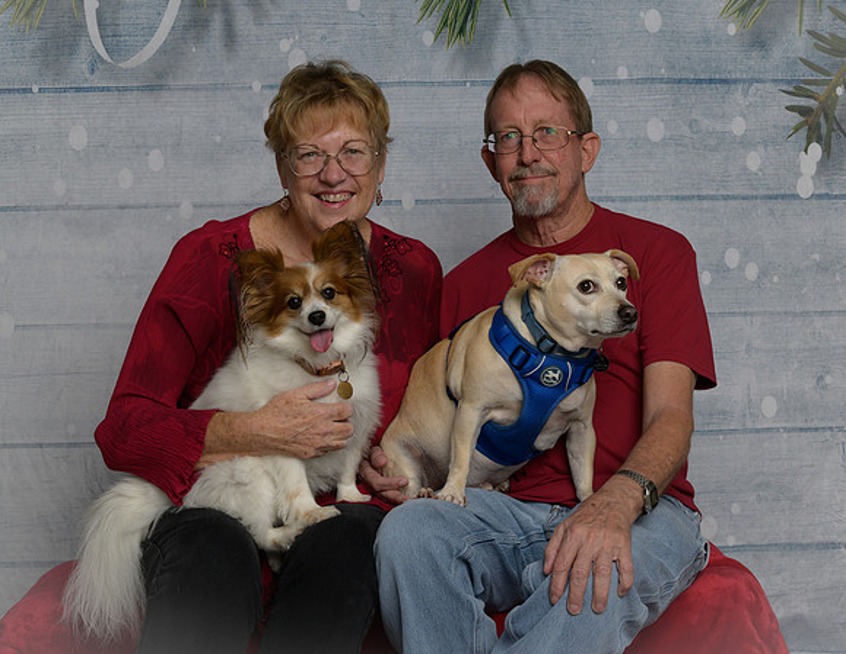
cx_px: 486
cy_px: 328
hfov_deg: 30.5
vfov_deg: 23.9
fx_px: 1547
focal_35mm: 63
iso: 400
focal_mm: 55
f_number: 10
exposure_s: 1/160
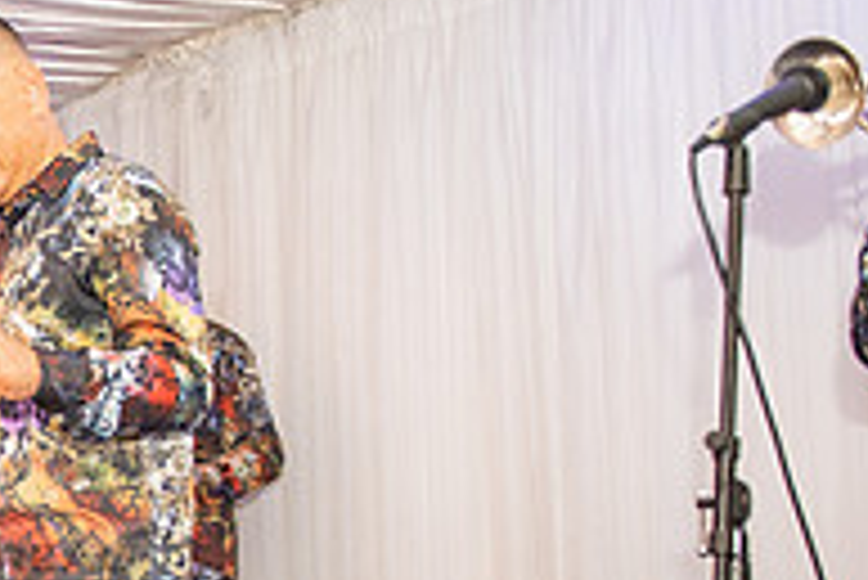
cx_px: -216
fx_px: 1737
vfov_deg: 18.6
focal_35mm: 72
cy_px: 546
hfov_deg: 24.9
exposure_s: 1/160
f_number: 2.8
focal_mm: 24
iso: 1000
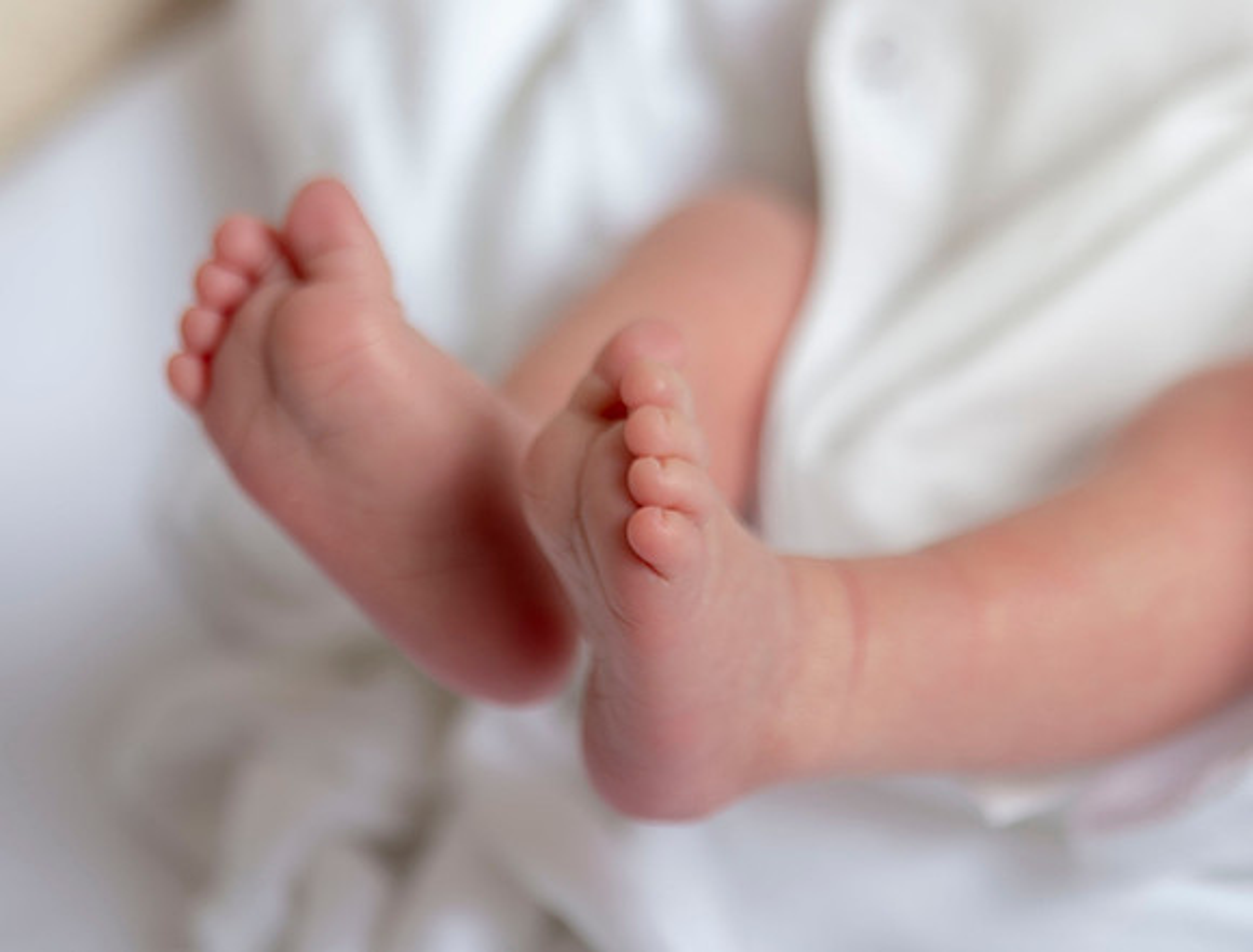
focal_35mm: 331
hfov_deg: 6.0
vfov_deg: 4.5
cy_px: 489
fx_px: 12034
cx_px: 568
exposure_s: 1/200
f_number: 2.8
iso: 80
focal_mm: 145
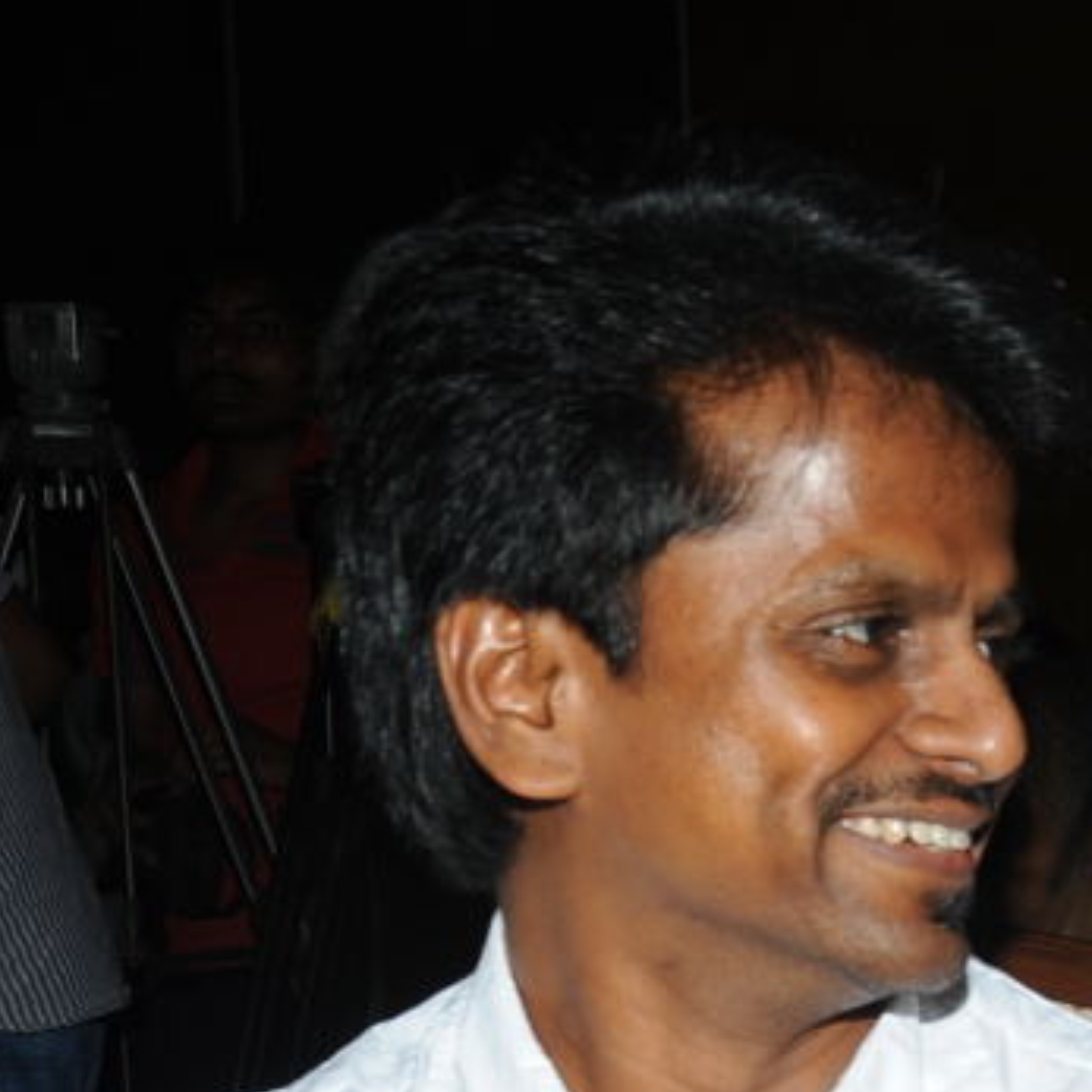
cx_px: 1649
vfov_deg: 12.7
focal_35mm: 133
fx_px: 4747
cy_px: 1371
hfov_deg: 12.5
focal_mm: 34
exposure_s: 1/125
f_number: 10
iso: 200
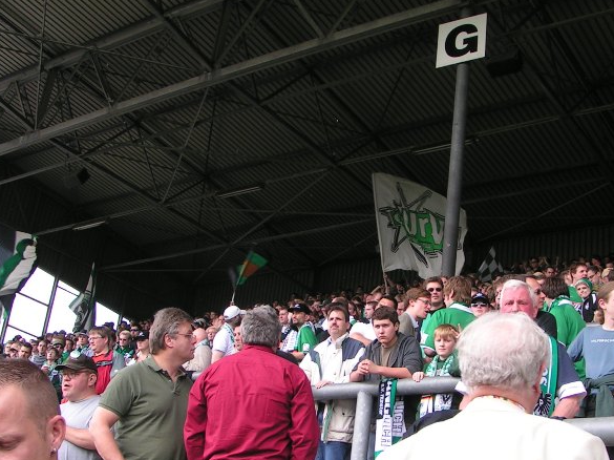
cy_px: 260
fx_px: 922
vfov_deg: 28.0
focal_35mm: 52
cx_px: 340
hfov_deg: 36.8
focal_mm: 5.8
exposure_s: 1/80
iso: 50
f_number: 5.6
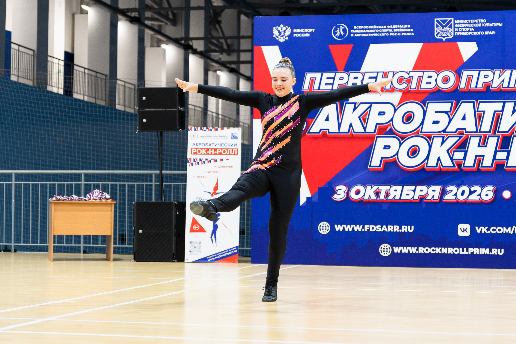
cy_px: 162
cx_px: 281
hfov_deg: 26.3
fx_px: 1103
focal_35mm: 77
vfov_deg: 17.7
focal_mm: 43.4
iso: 3200
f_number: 2.8
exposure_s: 1/640
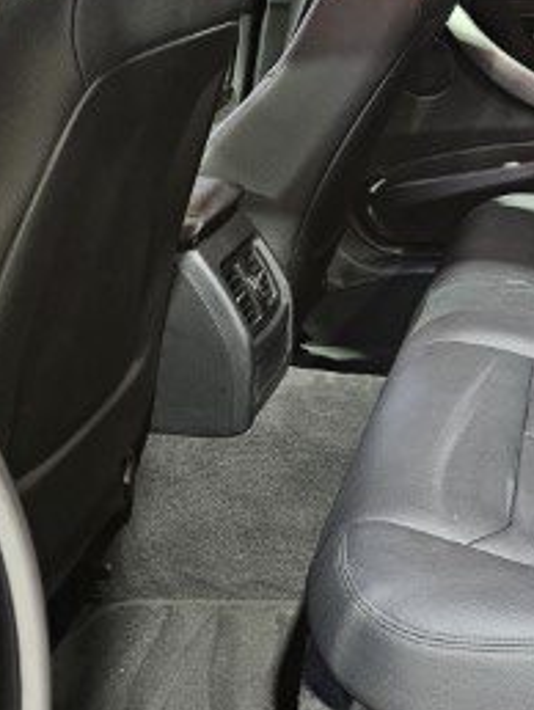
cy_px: 270
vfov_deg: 33.6
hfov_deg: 23.4
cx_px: 652
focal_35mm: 57
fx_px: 1170
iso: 800
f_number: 1.7
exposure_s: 1/50
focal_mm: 6.3
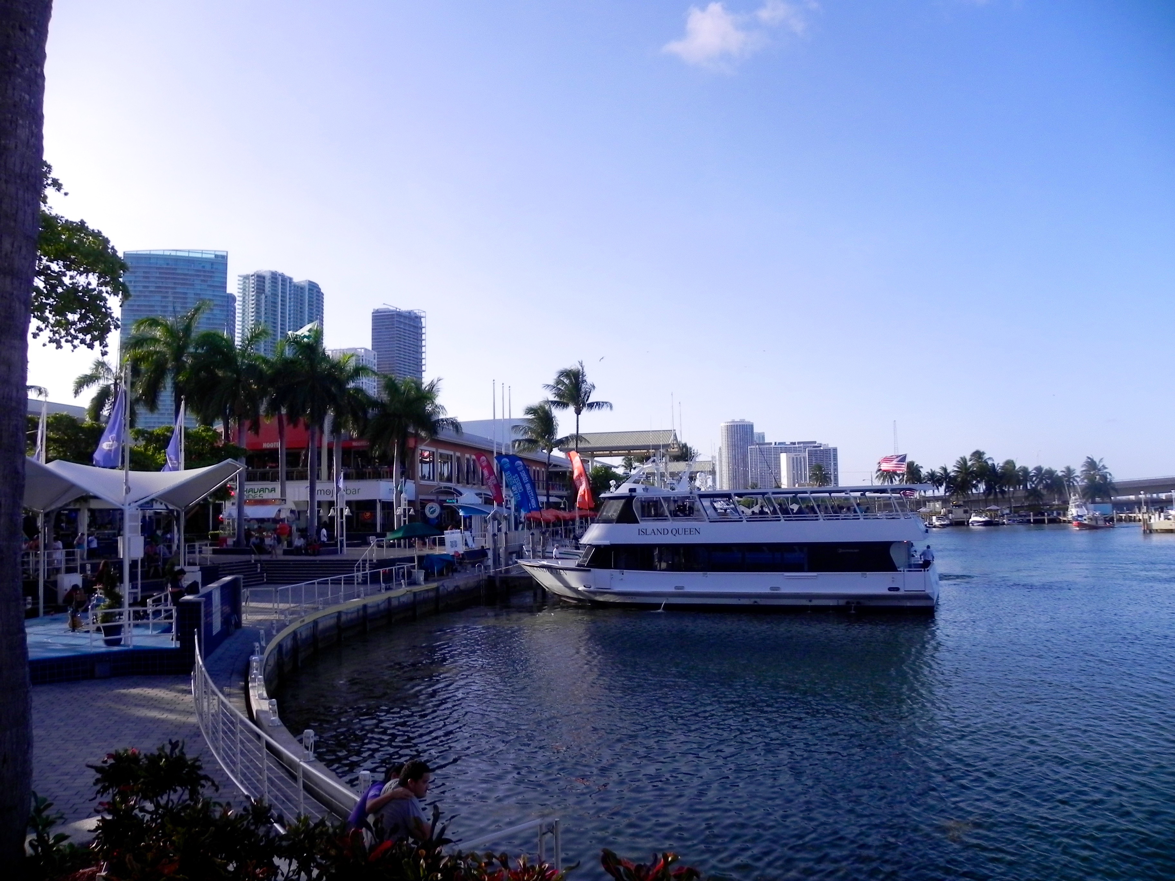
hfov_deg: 67.3
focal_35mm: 26
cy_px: 440
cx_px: 588
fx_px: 883
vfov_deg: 53.1
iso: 160
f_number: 2.8
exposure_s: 1/1629
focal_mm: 4.6
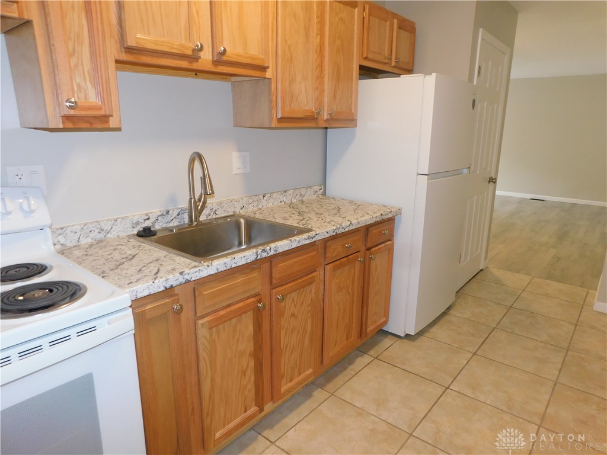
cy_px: 228
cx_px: 304
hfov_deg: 73.9
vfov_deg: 58.9
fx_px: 403
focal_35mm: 23
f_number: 3
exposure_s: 1/30
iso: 200
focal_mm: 4
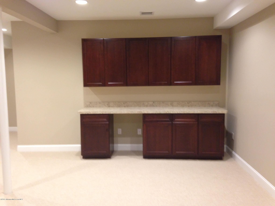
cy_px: 103
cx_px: 138
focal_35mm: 33
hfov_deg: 55.4
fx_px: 262
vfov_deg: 42.9
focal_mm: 4.12
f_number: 2.4
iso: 160
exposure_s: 1/20
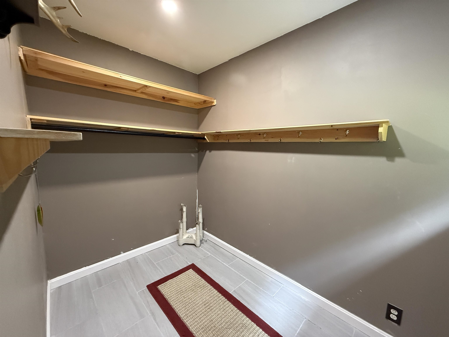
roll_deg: -1.4
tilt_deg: -7.0
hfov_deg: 102.1
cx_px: 224
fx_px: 182
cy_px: 168
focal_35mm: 14
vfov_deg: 85.7
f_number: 2.2
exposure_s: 1/60
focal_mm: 2.22
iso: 640
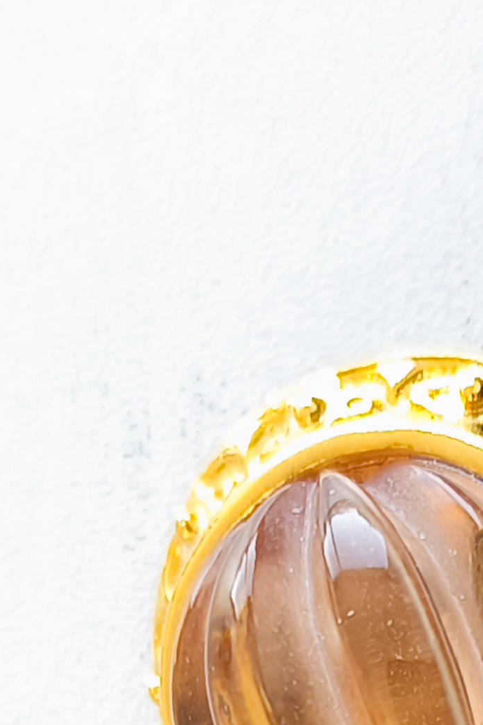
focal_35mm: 131
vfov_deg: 14.8
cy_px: 1019
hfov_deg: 10.3
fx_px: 2637
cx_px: 529
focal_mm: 6.14
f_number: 1.65
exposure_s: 1/10
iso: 50
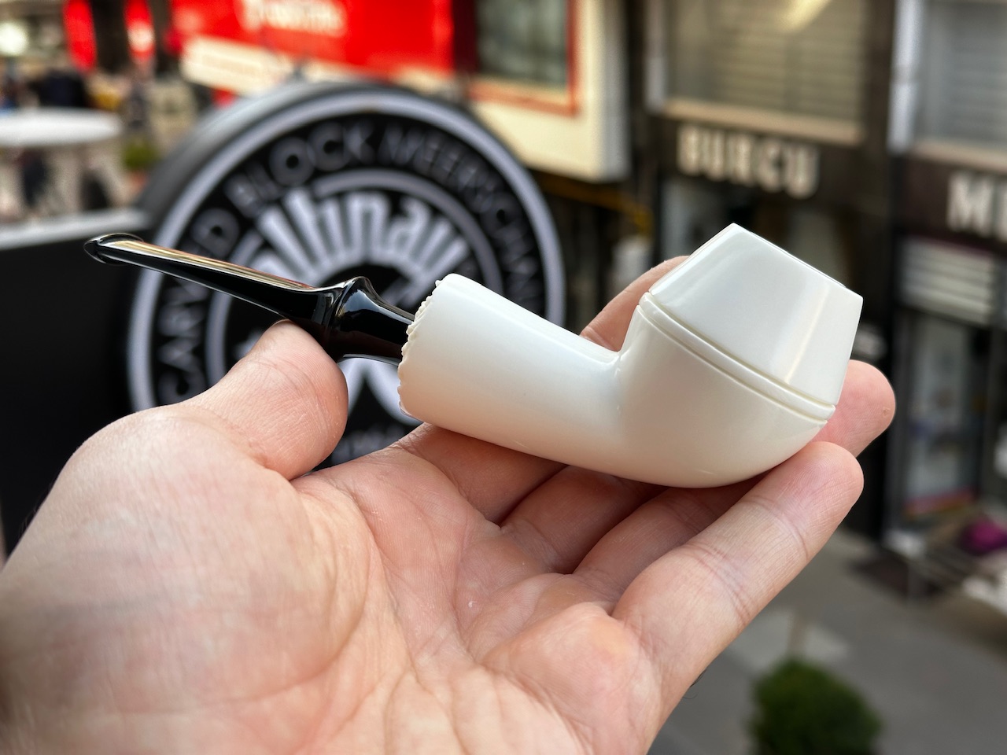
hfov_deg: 39.7
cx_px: 504
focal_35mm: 48
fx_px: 1396
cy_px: 378
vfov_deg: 30.3
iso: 64
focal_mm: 6.86
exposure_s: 1/365
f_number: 1.78
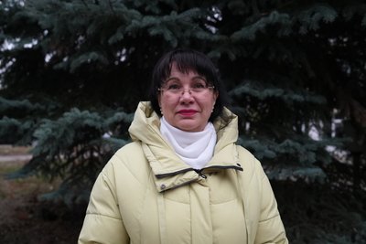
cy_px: 122
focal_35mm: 29
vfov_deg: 45.0
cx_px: 183
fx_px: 295
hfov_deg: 63.6
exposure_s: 1/500
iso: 4000
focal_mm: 29
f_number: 2.8
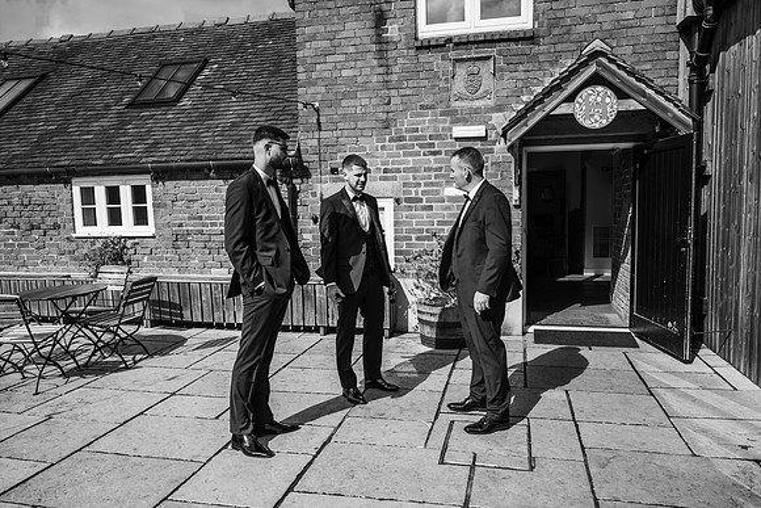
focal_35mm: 27
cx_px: 380
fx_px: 571
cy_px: 254
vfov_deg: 48.0
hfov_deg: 67.4
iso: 100
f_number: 2.8
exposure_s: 1/2000
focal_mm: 27
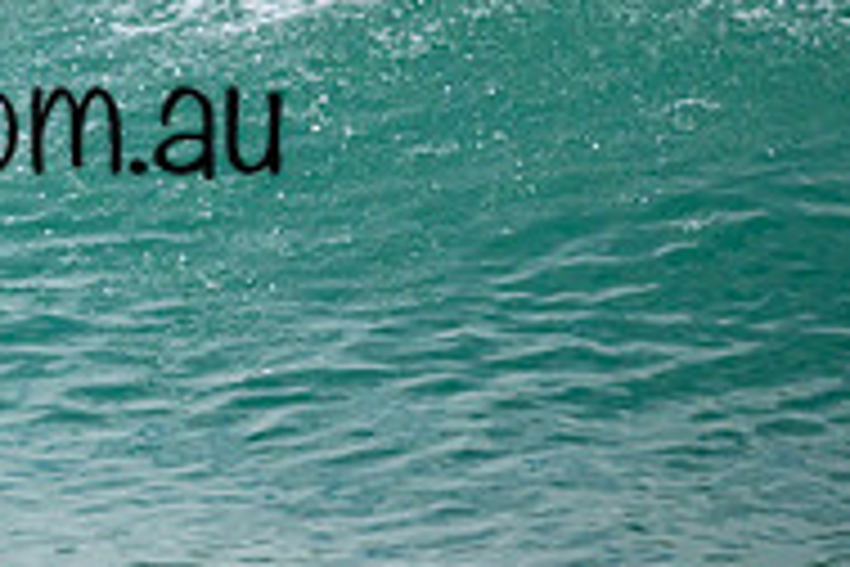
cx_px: -193
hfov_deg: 0.8
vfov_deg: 0.6
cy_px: 70
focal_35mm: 2454
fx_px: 57937
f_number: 6.3
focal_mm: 800
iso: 1800
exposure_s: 1/2000
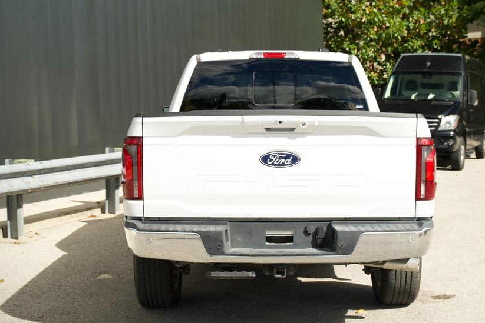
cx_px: 277
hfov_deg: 35.6
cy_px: 145
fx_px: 755
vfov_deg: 24.2
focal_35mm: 56
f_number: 2.8
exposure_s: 1/50
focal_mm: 24
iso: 250
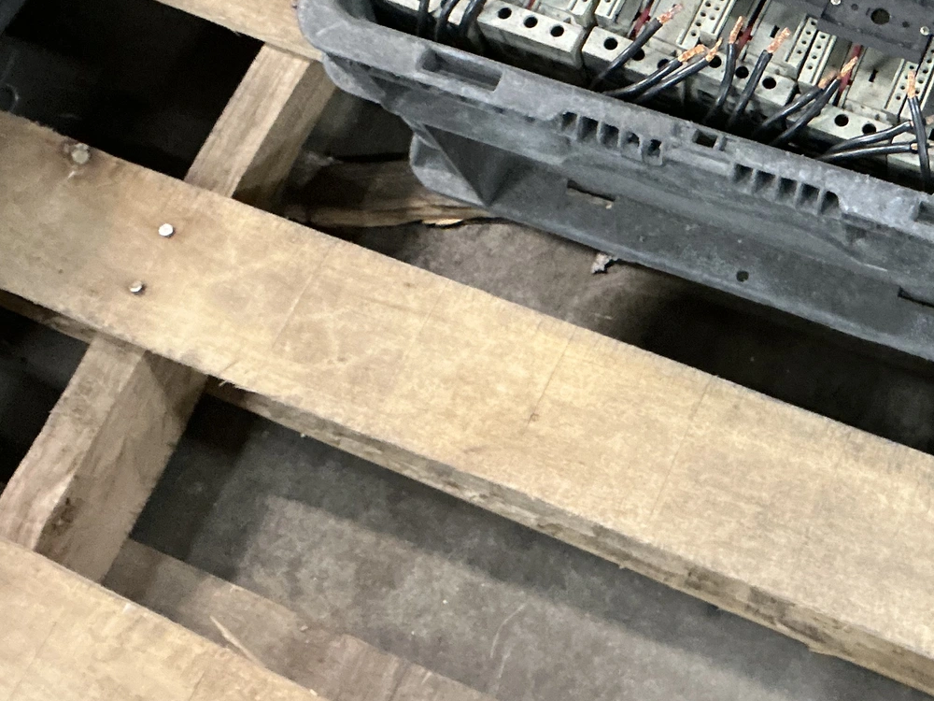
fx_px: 1511
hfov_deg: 32.2
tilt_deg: -60.8
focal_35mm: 56
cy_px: 32
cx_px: 889
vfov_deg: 25.1
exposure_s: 1/30
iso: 320
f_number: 1.8
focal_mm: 3
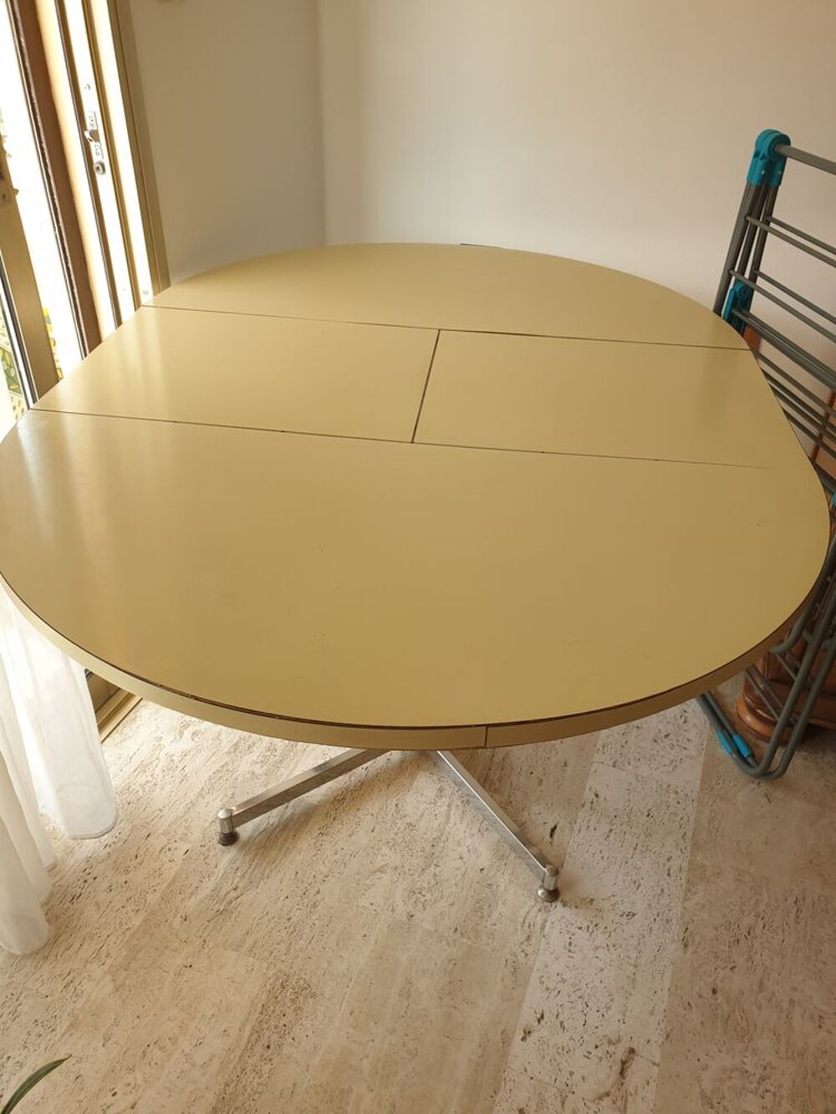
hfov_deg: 53.1
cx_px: 418
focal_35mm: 26
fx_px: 837
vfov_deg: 67.3
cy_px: 557
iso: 50
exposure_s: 1/100
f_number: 2.4
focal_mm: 4.3
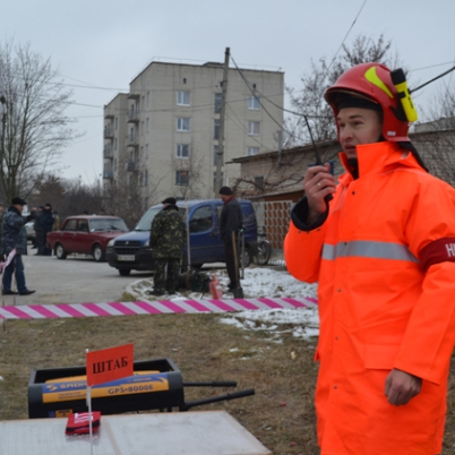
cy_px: 227
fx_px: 803
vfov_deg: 31.6
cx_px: 265
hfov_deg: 31.6
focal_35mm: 54
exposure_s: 1/125
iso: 180
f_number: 5.6
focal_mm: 28
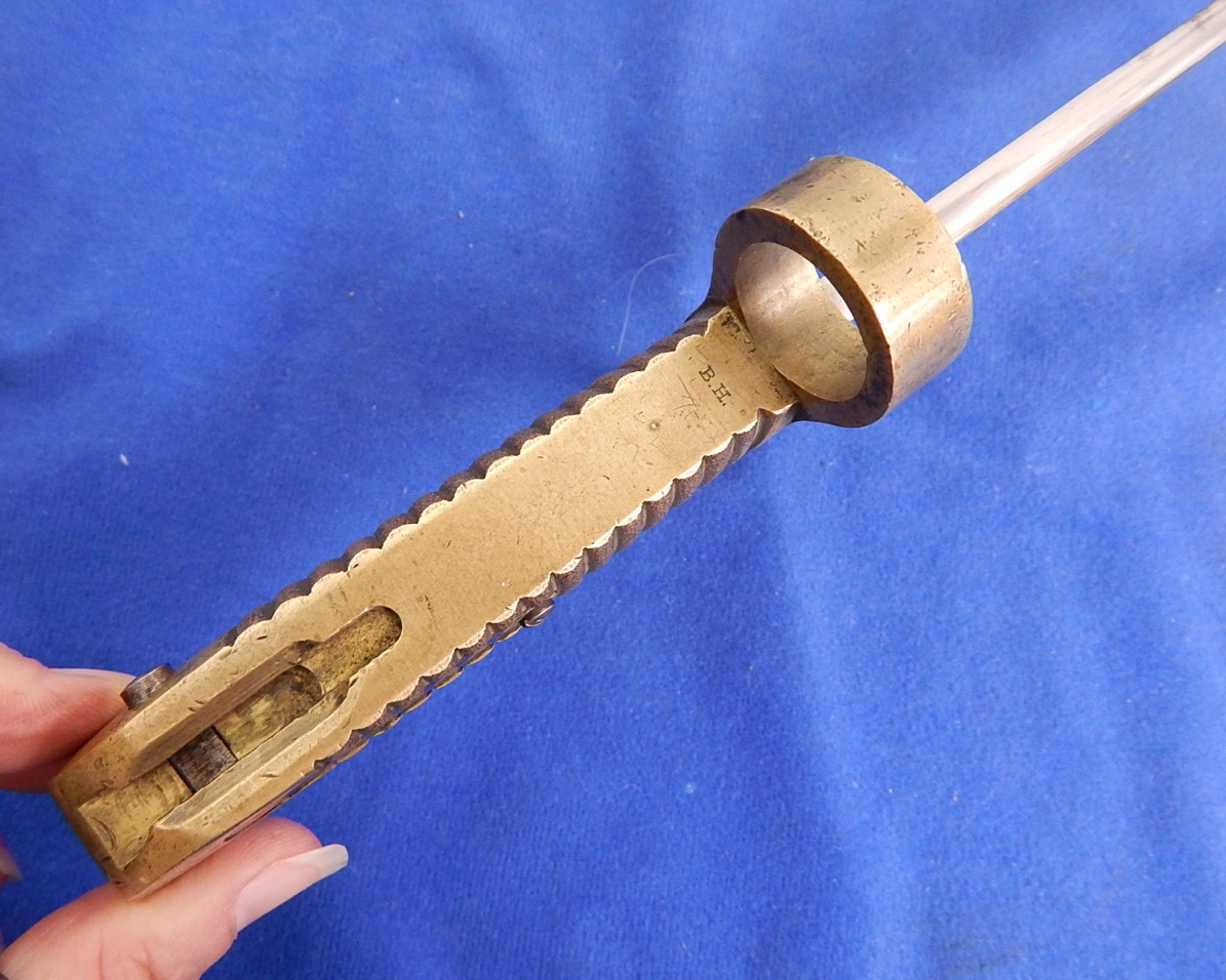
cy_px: 491
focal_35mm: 23
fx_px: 835
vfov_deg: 60.9
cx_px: 574
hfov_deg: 72.5
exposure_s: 1/13
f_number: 3
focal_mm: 4
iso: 400
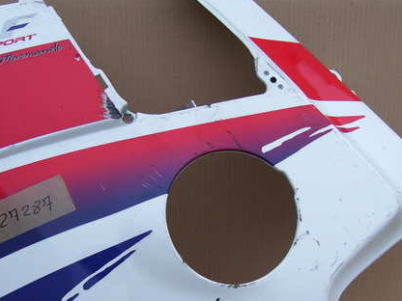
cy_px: 209
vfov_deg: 22.8
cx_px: 188
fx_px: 743
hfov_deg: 30.3
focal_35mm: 64
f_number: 2.7
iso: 80
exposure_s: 1/250
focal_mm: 6
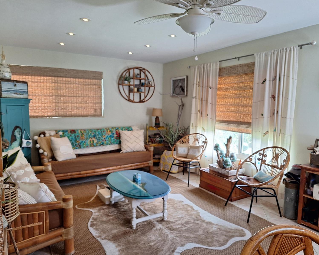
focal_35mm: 24
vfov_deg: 58.8
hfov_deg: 70.3
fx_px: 227
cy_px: 127
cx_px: 160
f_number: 1.8
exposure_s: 1/40
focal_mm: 5.54
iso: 64
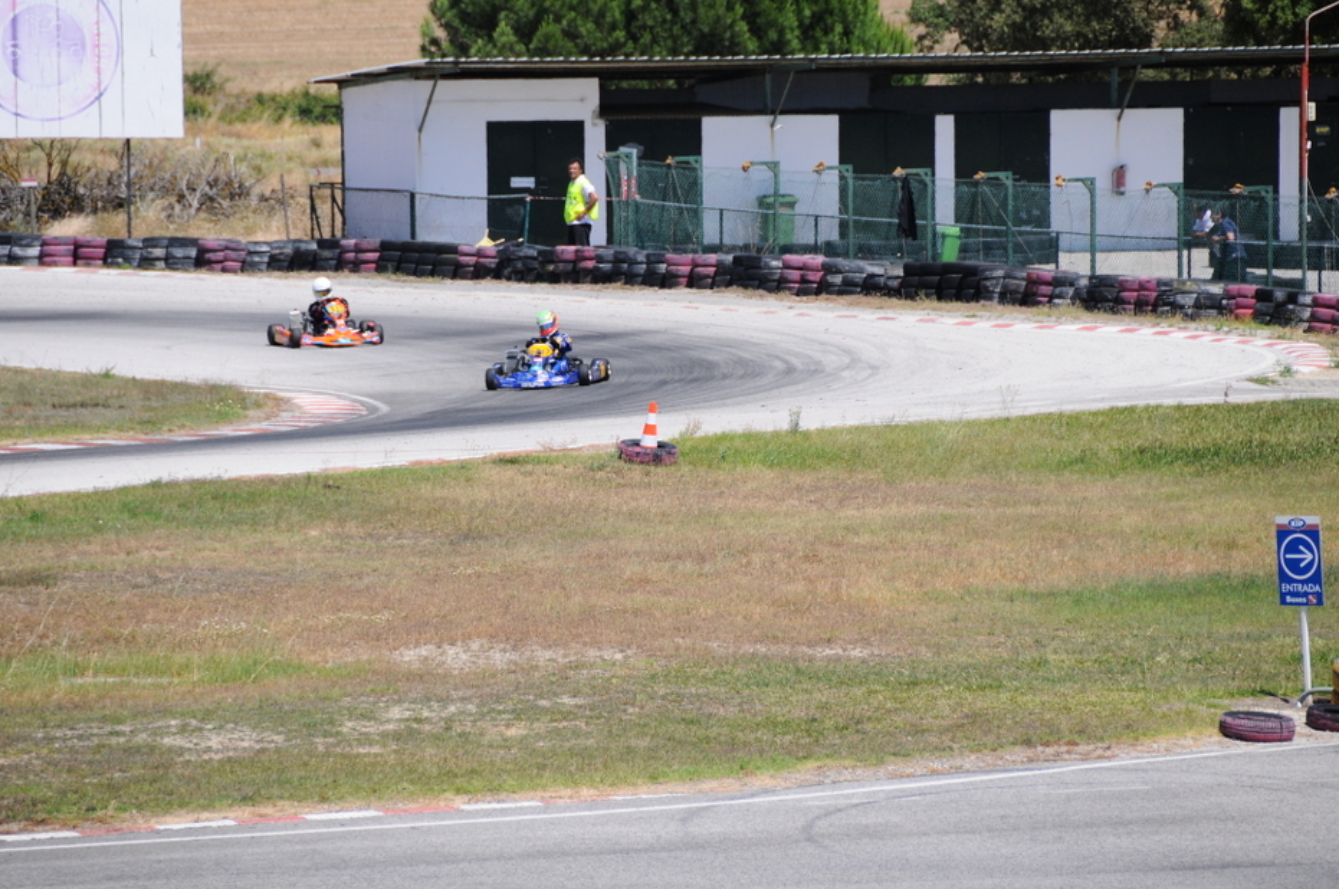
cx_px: 660
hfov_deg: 6.3
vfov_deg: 4.2
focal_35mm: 330
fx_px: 12257
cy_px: 424
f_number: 5.6
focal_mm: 200
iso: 400
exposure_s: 1/2000
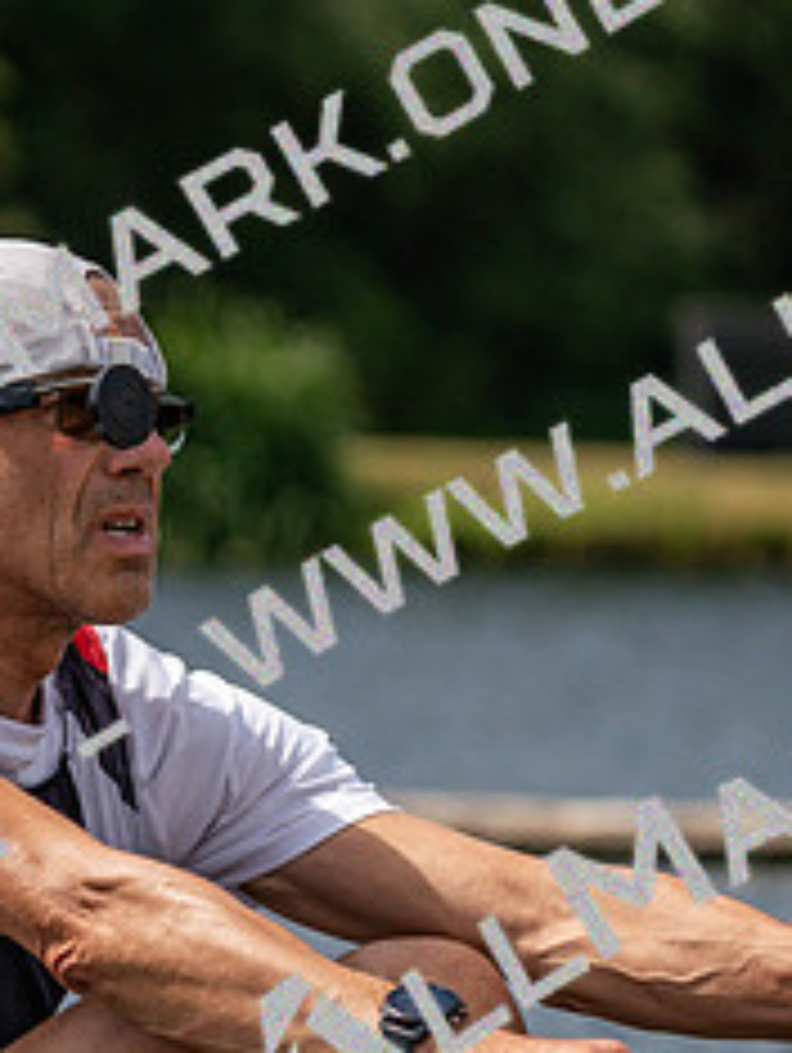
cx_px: -126
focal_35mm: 476
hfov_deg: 3.1
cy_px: 763
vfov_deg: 4.2
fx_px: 14495
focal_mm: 200
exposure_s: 1/1600
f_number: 5.6
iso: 200
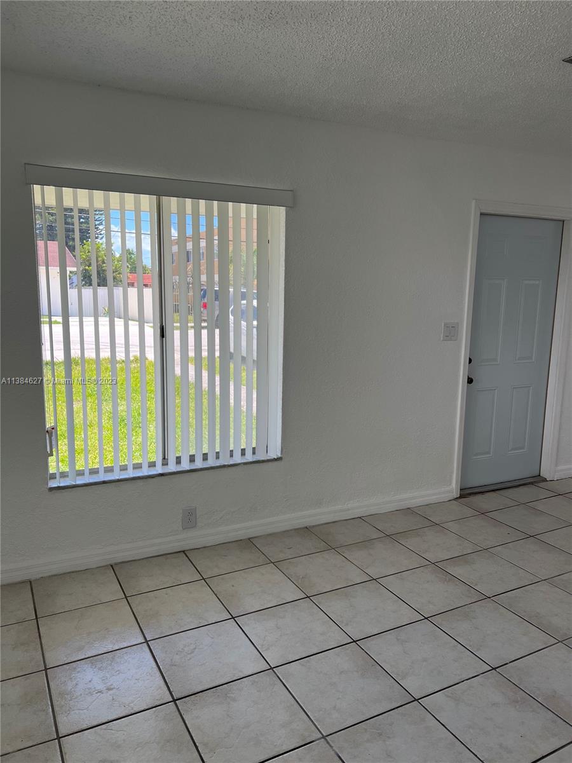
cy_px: 382
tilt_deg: -9.8
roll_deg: -0.4
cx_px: 286
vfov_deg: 67.3
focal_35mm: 26
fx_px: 573
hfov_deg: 53.1
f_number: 1.5
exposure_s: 1/733
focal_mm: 5.7
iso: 50
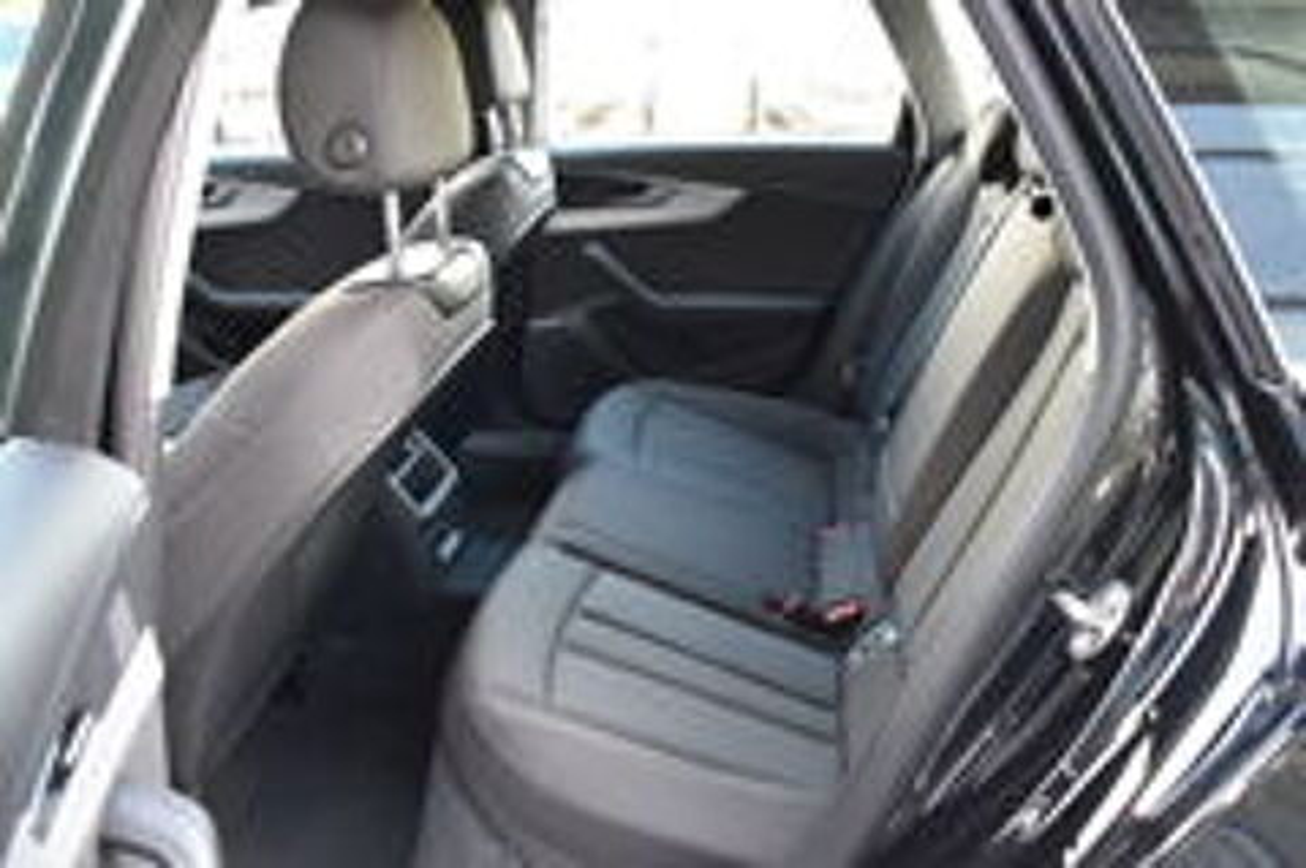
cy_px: 434
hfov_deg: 62.0
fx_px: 1087
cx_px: 653
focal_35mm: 30
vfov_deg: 43.5
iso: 900
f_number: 3.5
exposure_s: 1/60
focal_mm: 20
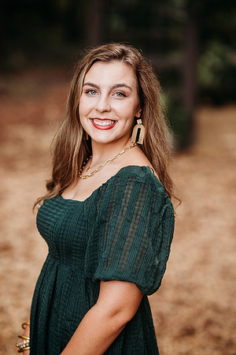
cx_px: 118
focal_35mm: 85
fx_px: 836
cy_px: 178
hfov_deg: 16.1
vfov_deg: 23.9
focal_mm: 85
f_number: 2.2
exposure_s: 1/250
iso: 320
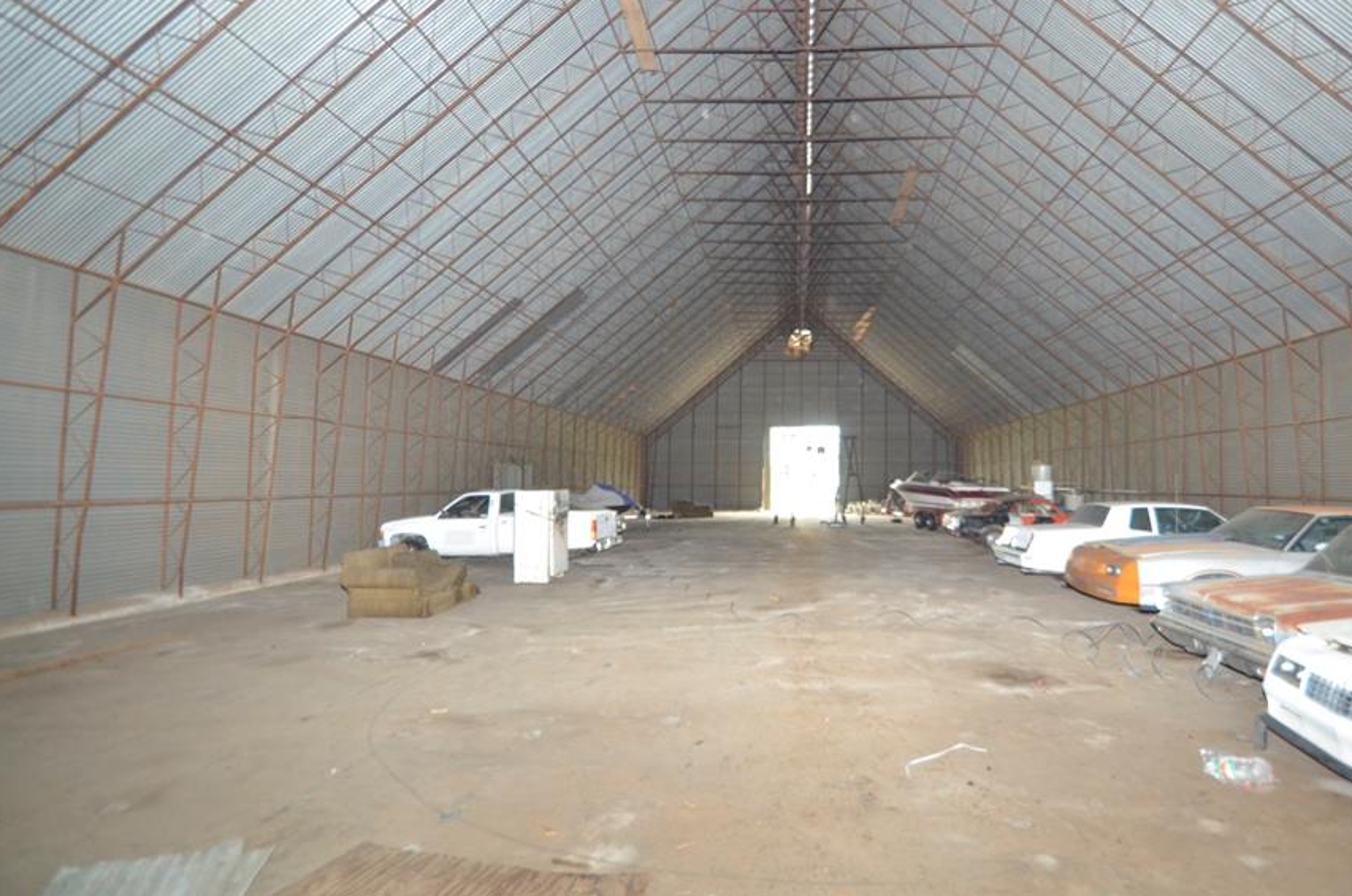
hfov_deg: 89.4
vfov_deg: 67.1
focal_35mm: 18
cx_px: 780
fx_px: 675
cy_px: 428
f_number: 4
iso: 800
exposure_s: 1/60
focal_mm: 10
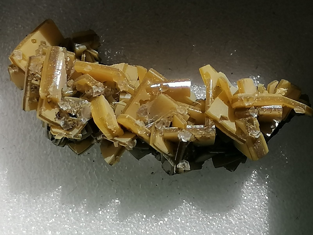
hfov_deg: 15.8
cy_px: 118
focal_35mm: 125
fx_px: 1130
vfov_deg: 11.9
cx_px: 156
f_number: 1.8
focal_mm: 4.75
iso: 50
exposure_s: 1/1647
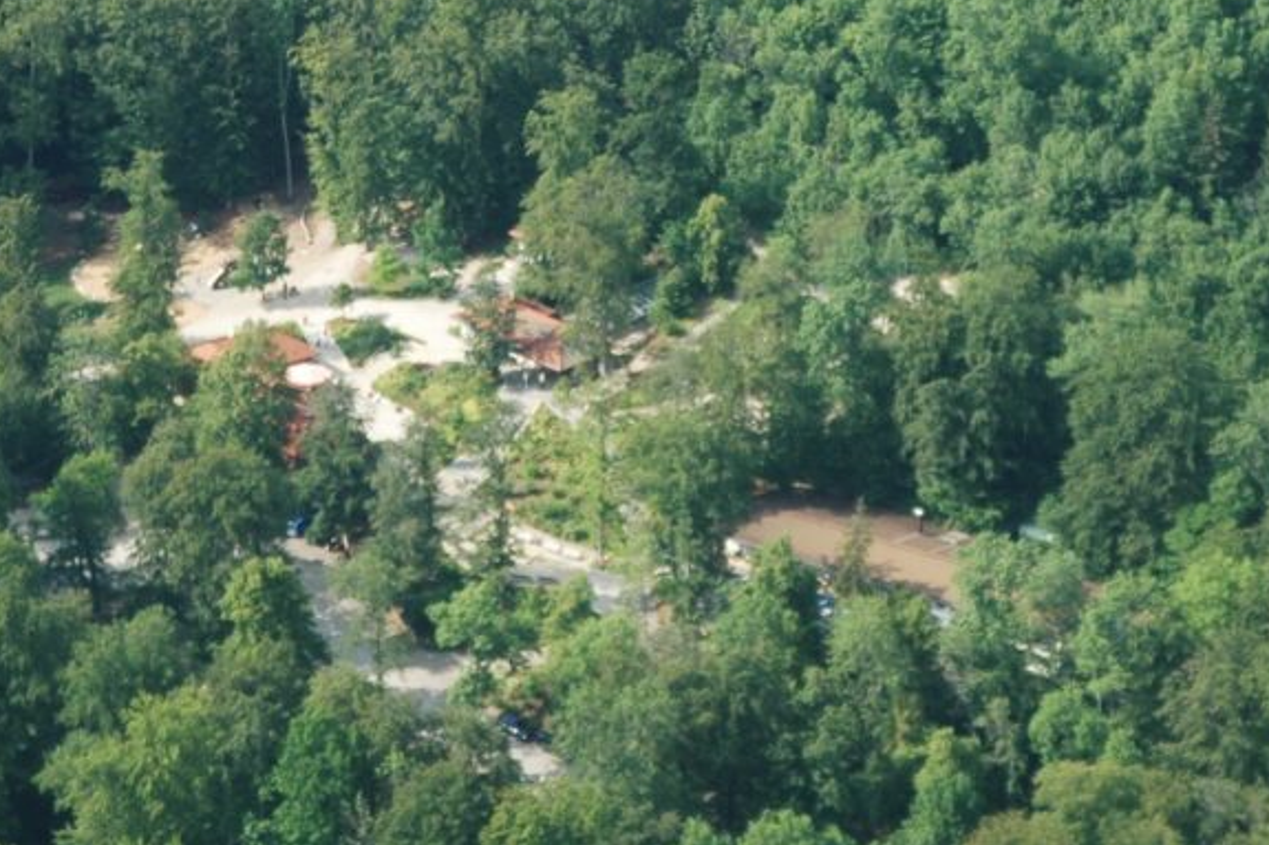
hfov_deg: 8.7
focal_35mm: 237
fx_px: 8359
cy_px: 3
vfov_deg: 5.8
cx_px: 1037
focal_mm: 65
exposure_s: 1/200
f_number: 7.1
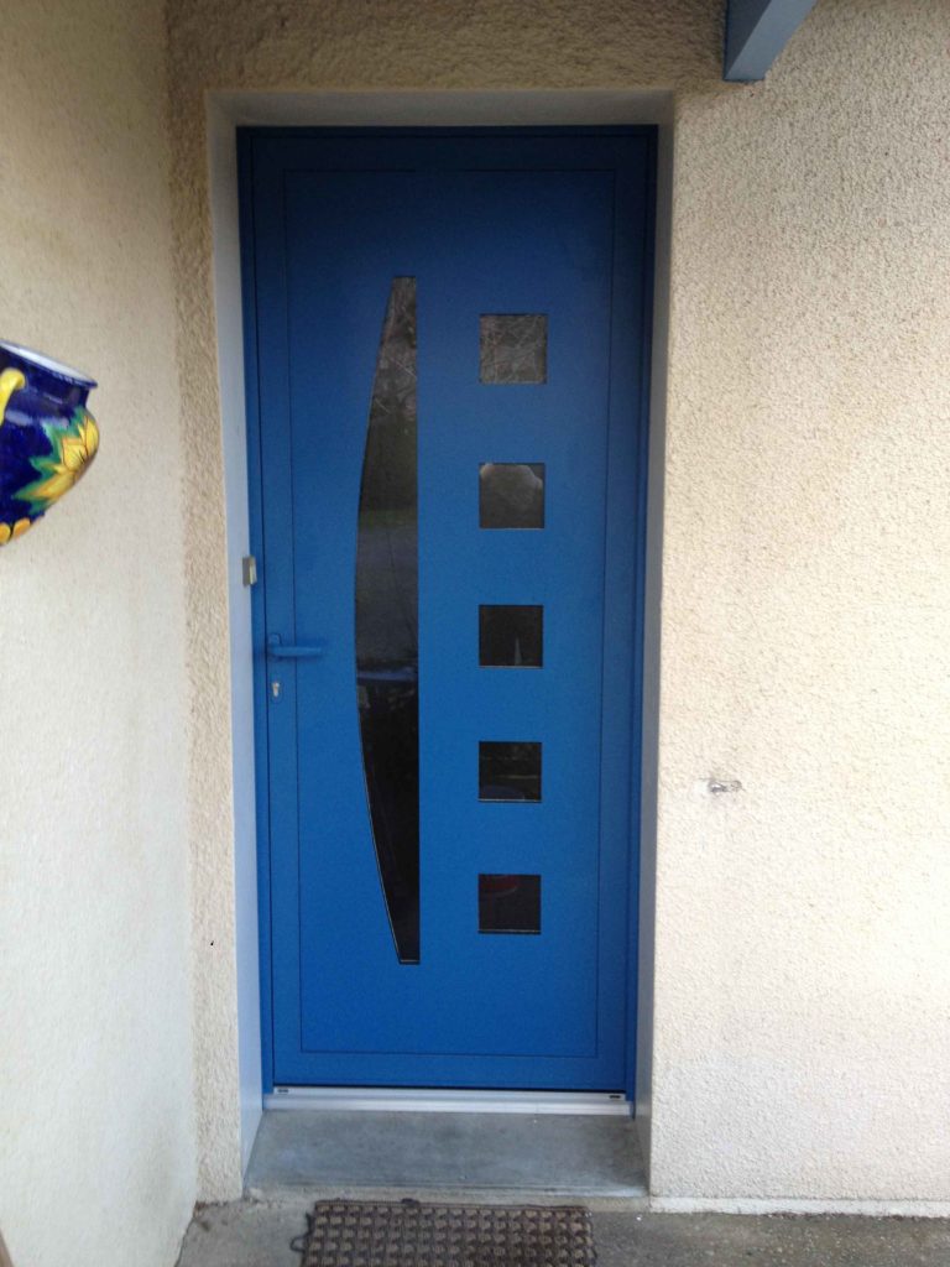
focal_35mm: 35
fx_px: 1281
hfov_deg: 40.7
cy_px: 634
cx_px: 475
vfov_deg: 52.6
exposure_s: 1/30
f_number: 2.4
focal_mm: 4.28
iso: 50
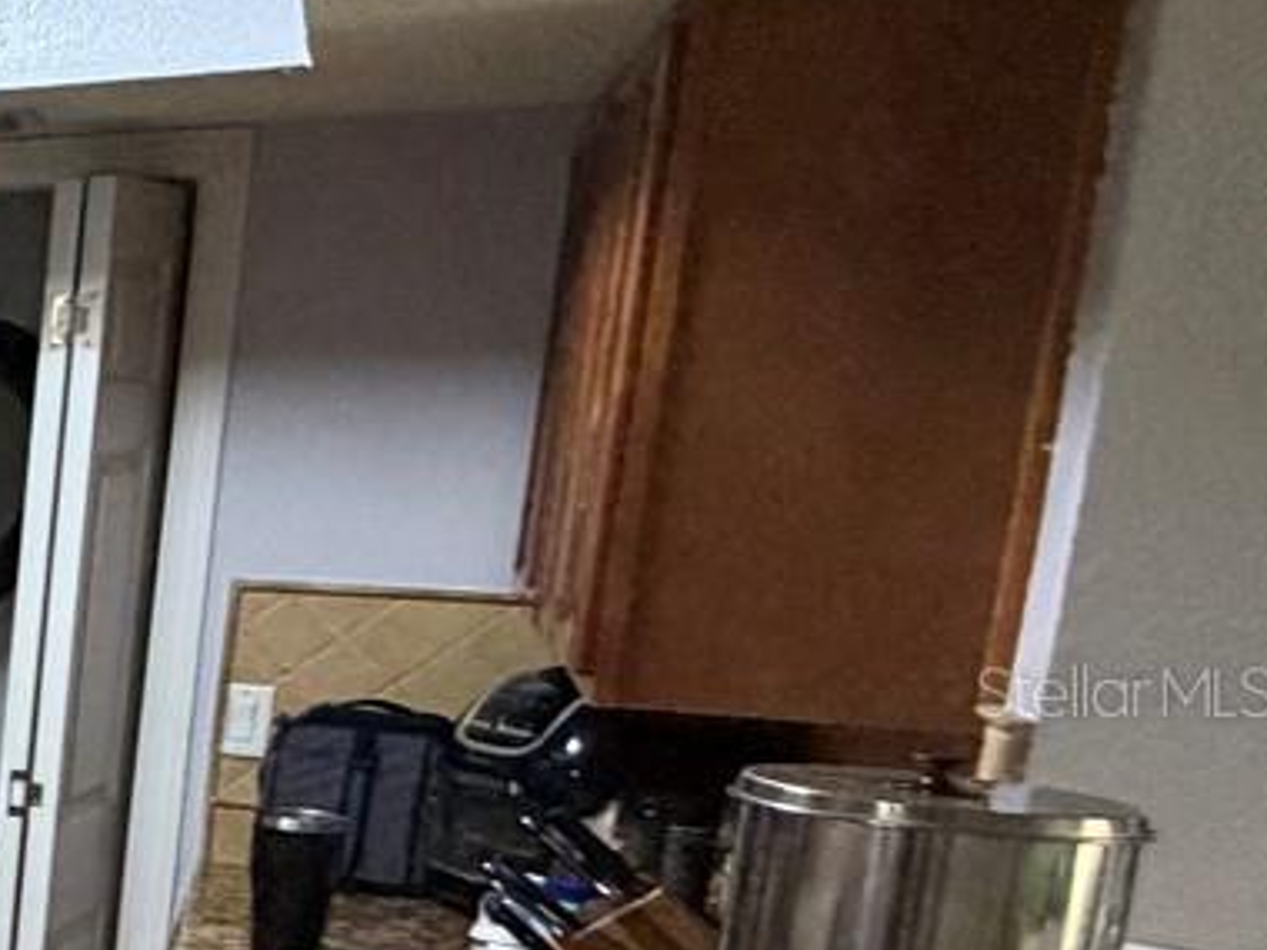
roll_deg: +0.1
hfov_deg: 18.2
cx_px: -1377
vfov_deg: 24.6
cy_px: 690
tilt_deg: -8.2
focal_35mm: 59
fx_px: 2159
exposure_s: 1/60
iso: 400
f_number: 2.2
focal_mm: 2.22
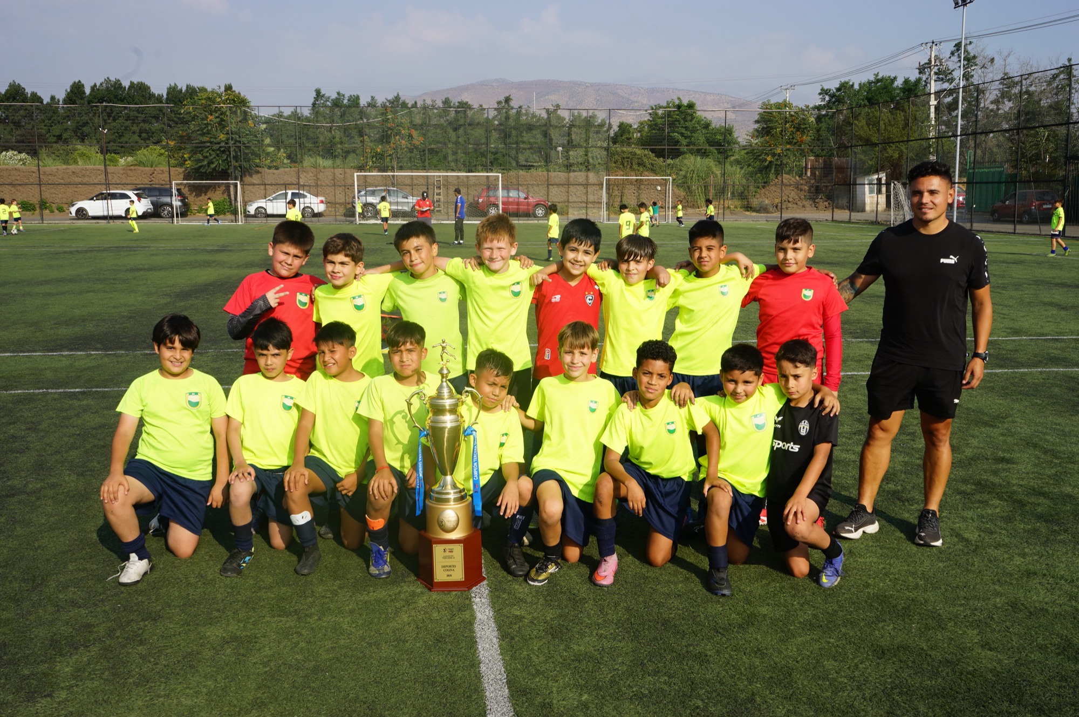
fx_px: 1048
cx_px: 540
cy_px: 358
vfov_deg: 37.8
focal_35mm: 35
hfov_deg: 54.5
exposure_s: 1/100
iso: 100
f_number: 14
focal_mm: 35
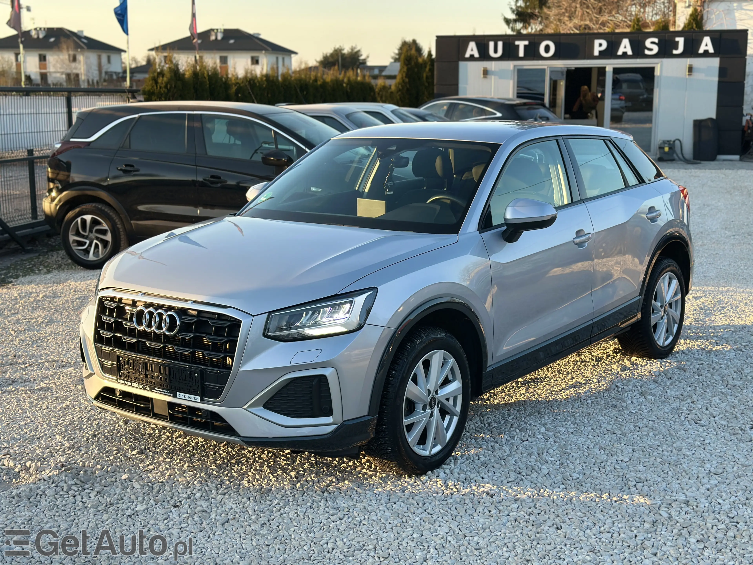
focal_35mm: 48
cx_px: 376
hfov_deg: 39.7
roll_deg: -1.3
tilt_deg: -11.4
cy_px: 282
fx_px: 1044
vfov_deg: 30.3
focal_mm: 6.86
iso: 80
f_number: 1.78
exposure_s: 1/574
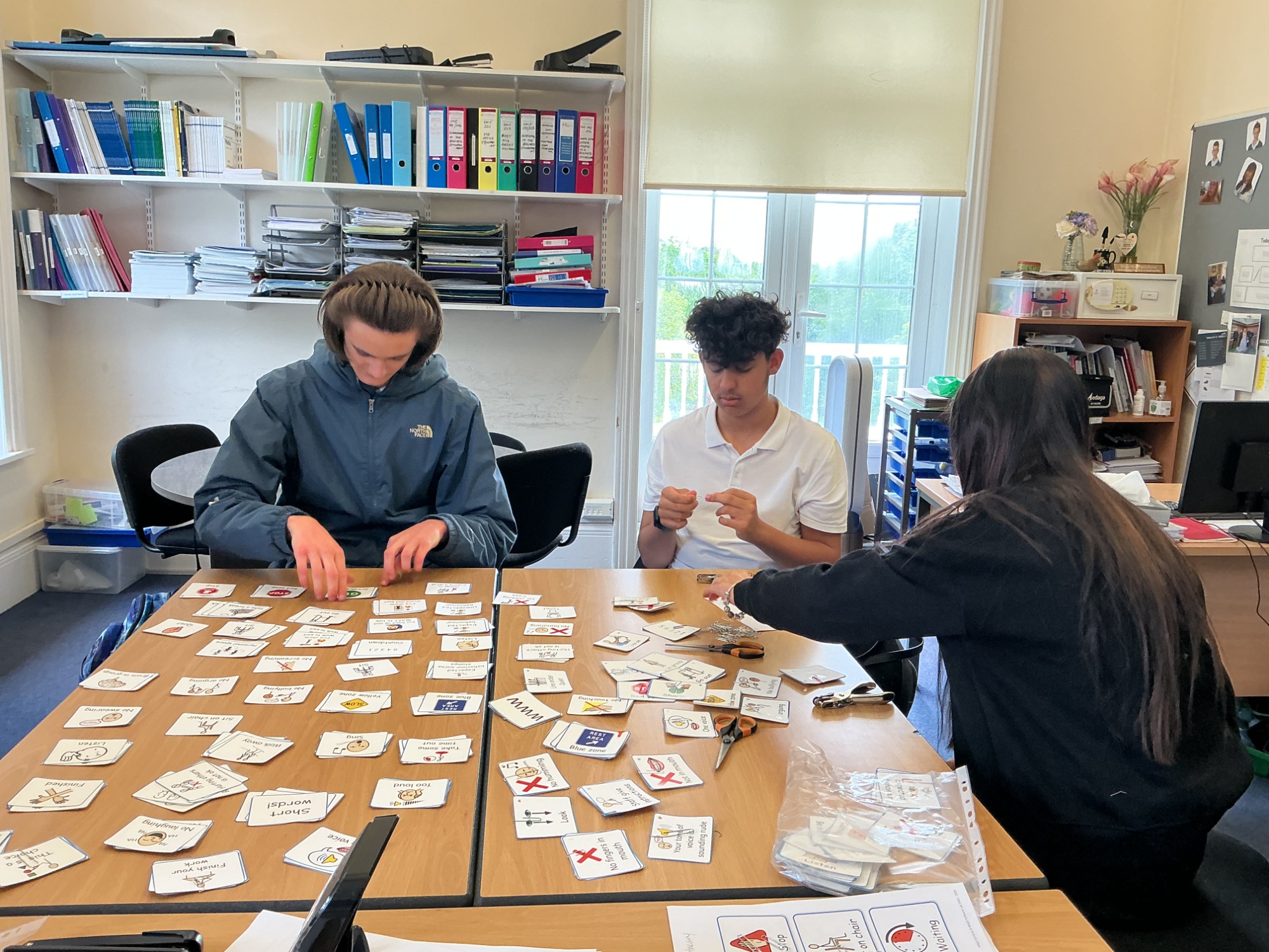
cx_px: 634
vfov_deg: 48.2
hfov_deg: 61.7
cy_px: 476
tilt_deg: -11.5
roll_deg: -2.6
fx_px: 1063
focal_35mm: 29
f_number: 1.8
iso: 40
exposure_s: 1/60
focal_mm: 3
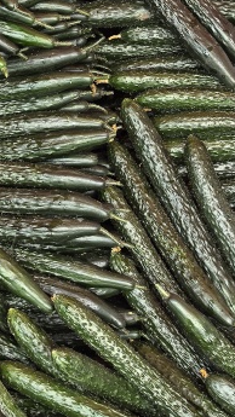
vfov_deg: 23.2
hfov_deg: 13.0
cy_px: 113
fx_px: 1008
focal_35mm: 91
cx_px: -46
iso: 250
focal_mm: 6.98
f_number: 2
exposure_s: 1/864
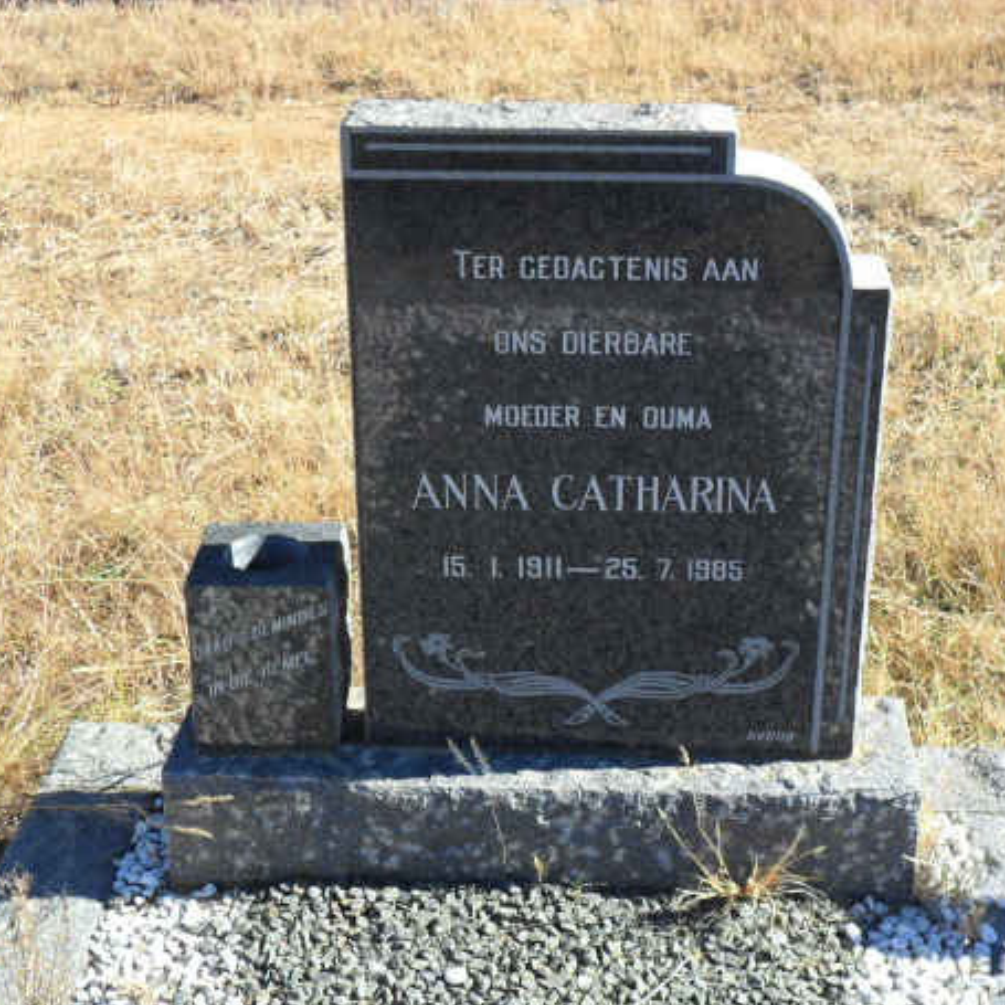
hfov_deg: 27.6
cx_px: 612
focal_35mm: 62
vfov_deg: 27.7
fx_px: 2037
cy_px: 507
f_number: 5
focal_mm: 9.3
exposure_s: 1/180
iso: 100
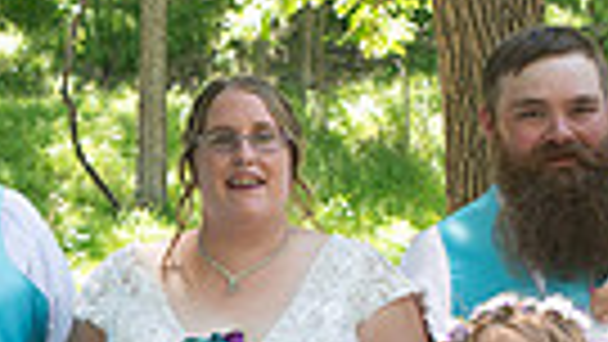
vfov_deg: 7.8
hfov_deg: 13.8
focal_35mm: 154
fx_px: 2483
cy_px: 390
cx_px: 5
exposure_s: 1/125
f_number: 5
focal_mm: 31
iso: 250
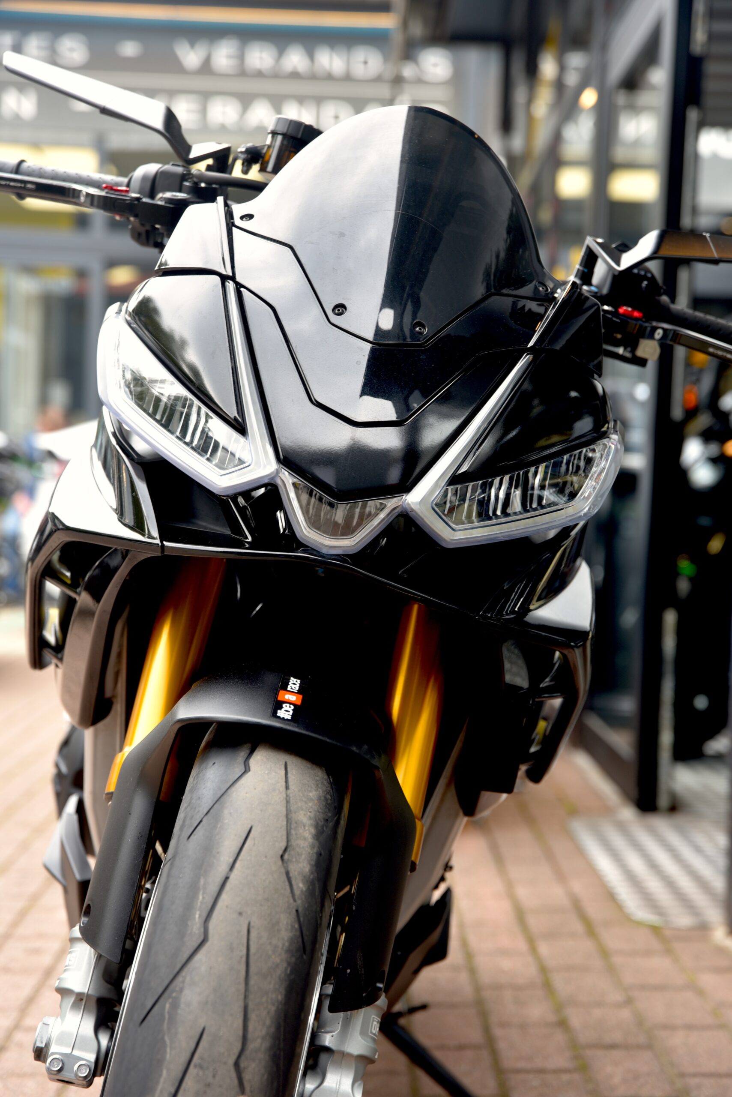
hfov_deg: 19.5
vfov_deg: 28.8
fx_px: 2133
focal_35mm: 70
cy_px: 548
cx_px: 366
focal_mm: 70
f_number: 4.5
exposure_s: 1/80
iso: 100
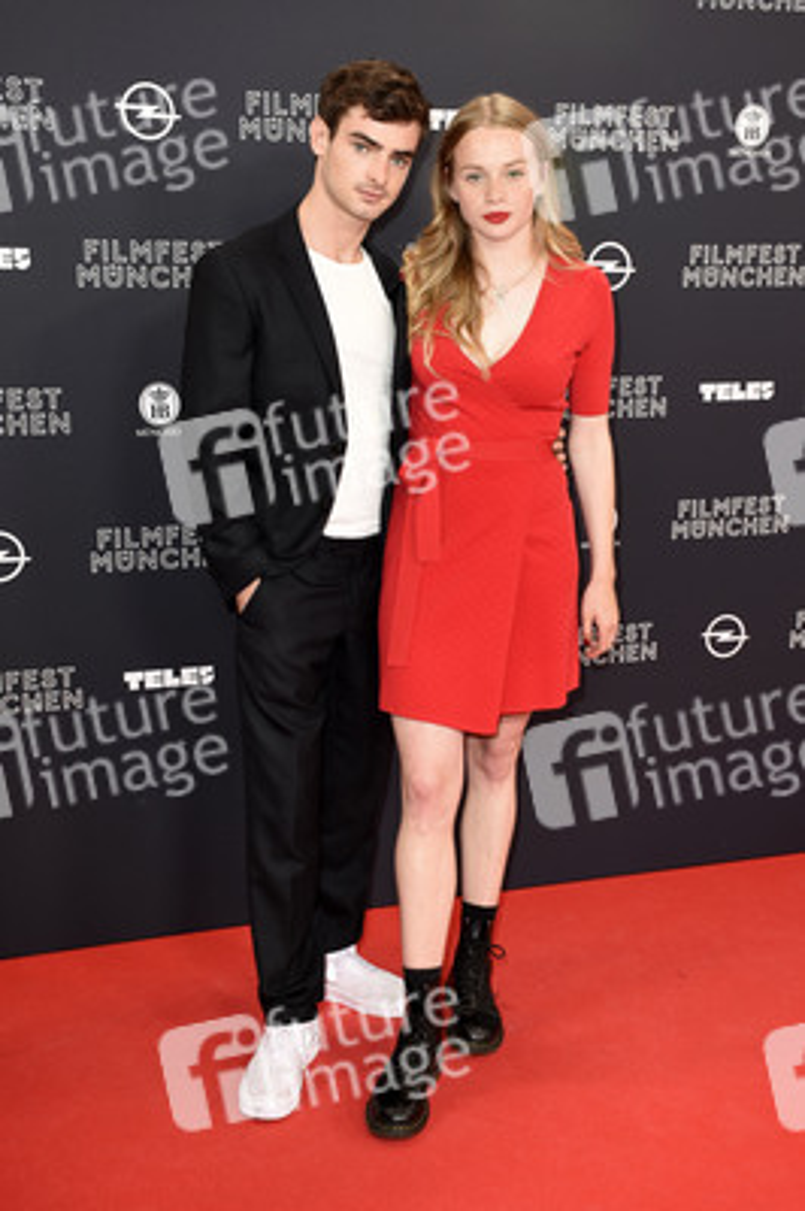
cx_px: 402
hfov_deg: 29.8
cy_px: 606
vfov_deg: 43.6
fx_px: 1512
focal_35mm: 45
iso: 400
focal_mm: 30
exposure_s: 1/60
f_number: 6.3
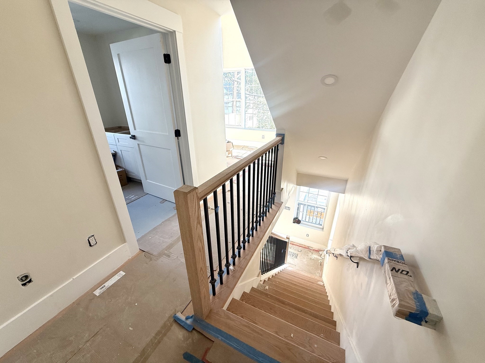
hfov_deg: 102.1
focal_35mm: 14
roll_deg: +0.1
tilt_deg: -24.6
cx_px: 242
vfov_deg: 85.7
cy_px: 182
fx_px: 196
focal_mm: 2.22
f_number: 2.2
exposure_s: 1/128
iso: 64
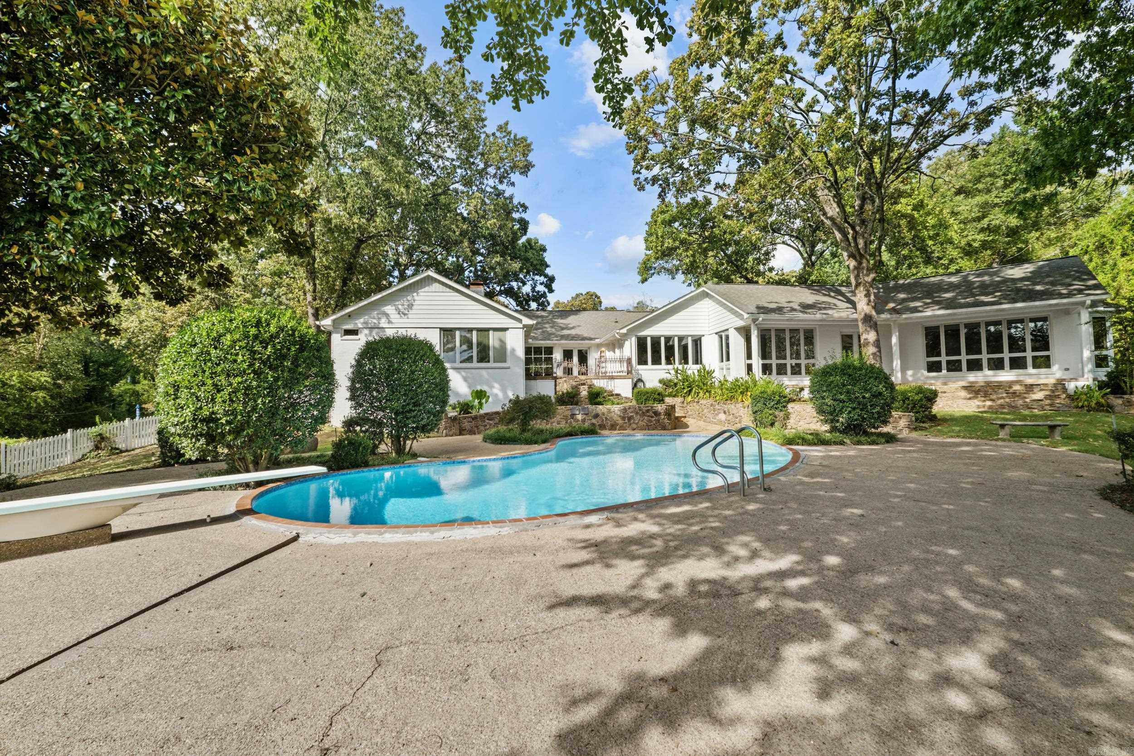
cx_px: 567
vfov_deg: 77.3
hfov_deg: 100.4
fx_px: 472
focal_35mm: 15
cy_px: 378
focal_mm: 10
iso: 400
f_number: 6.4
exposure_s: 1/250
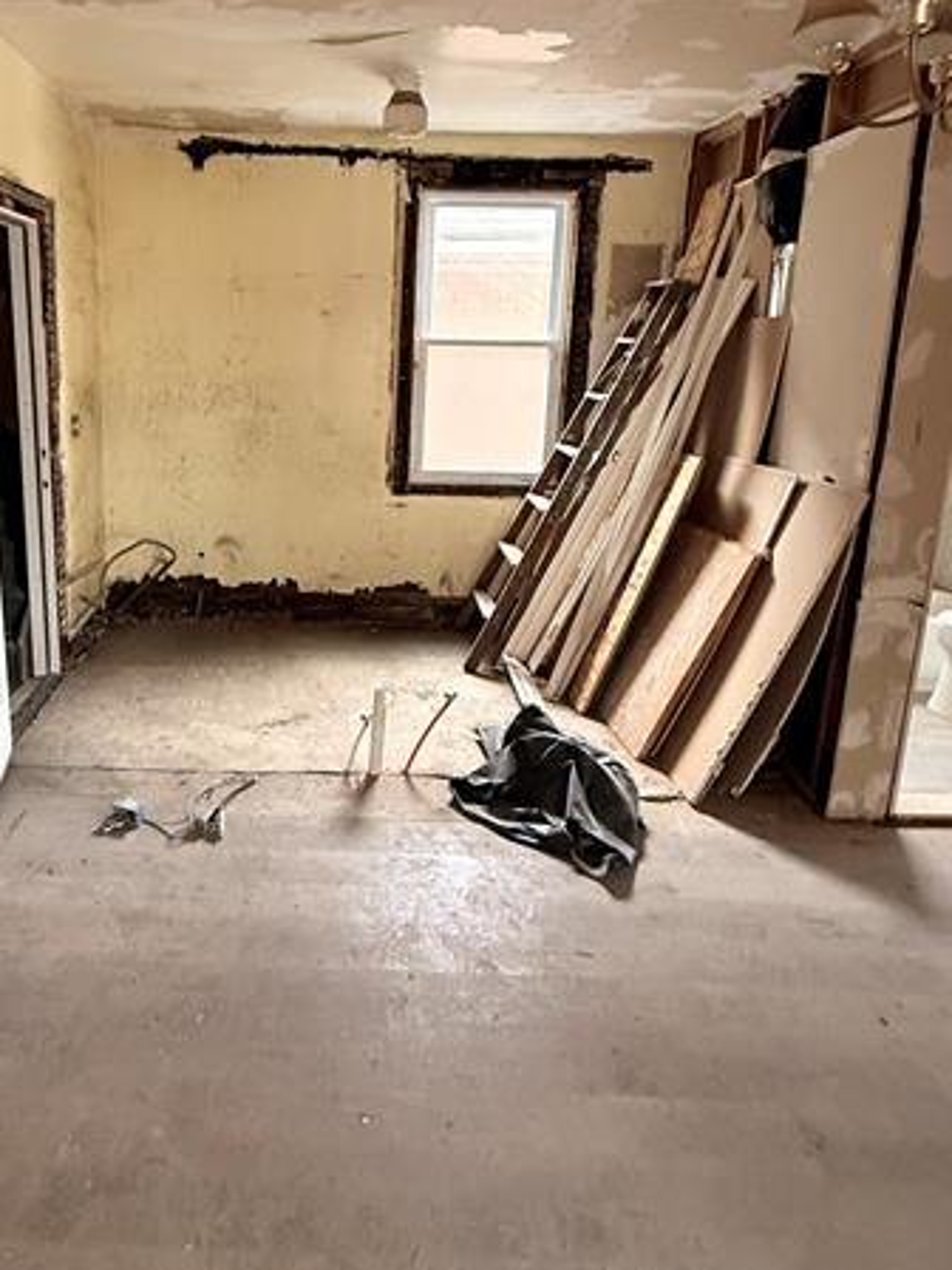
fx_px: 880
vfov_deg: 71.2
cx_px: 317
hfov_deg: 55.6
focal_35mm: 24
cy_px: 541
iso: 640
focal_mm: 2.22
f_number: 2.2
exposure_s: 1/60
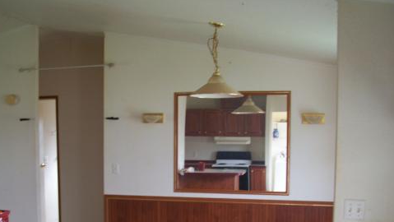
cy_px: 196
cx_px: 160
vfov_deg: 24.3
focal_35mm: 48
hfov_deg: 42.7
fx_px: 502
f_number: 2.8
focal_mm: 5.85
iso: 80
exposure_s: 1/30
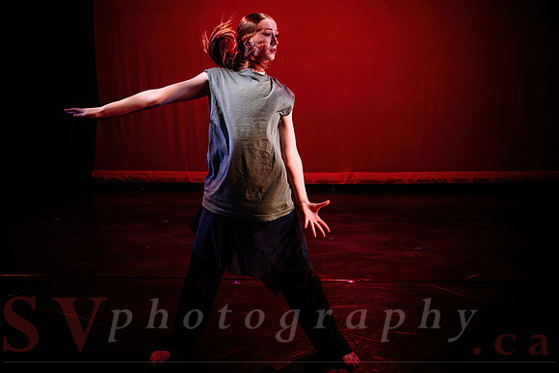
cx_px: 279
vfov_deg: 36.2
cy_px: 168
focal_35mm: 37
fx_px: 570
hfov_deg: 52.2
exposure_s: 1/300
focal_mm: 30
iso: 1600
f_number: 2.8
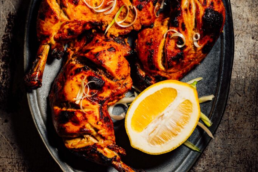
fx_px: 1082
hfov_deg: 13.6
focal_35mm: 151
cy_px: 41
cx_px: 129
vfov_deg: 9.1
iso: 200
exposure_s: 1/25
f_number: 4
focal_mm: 100
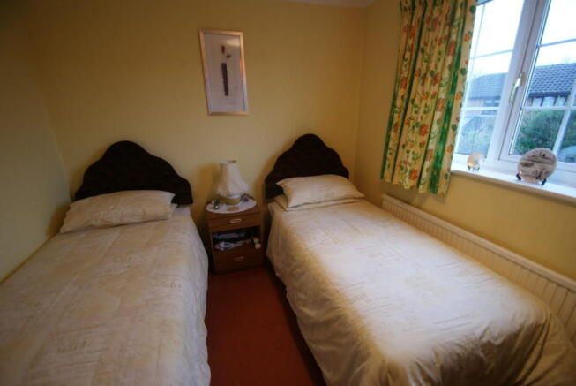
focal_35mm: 15
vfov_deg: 77.5
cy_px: 193
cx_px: 288
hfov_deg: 100.3
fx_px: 240
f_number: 3.5
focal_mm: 10
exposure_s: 1/5
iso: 100
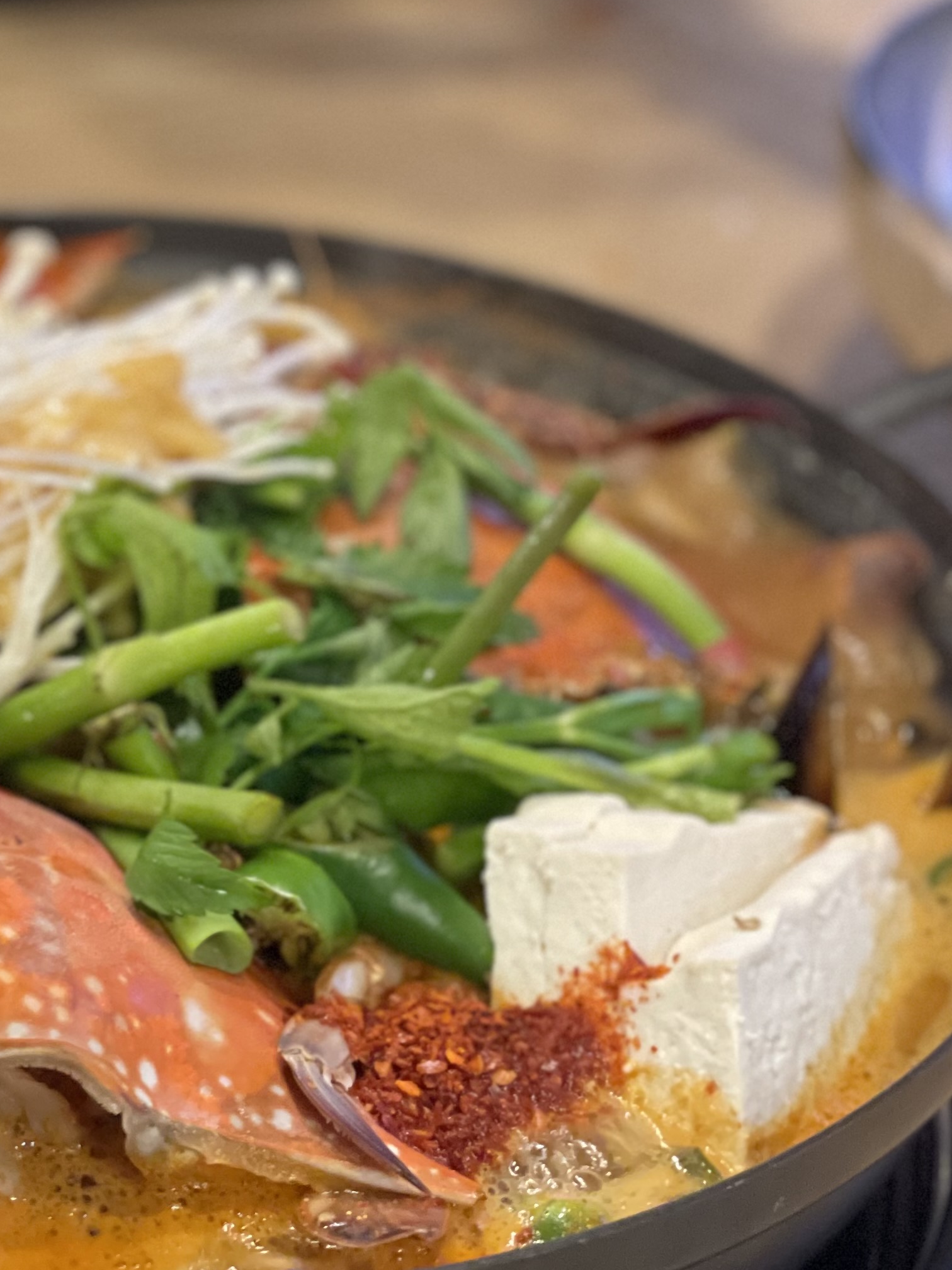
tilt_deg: -29.7
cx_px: 20
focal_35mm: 104
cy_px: 505
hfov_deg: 14.0
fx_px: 3814
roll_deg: +0.0
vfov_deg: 18.9
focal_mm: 6
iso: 400
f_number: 2
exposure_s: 1/40
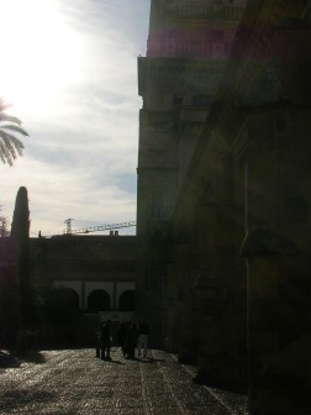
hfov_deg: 18.3
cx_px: 251
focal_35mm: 80
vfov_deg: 24.3
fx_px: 958
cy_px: 149
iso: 50
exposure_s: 1/607
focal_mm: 8.9
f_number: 8
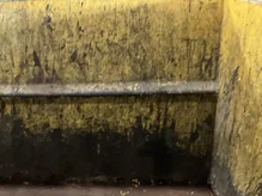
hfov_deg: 35.1
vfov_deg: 27.0
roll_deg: +2.4
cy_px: 154
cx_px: 54
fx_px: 401
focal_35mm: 53
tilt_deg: -26.4
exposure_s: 1/30
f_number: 1.8
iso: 500
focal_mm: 3
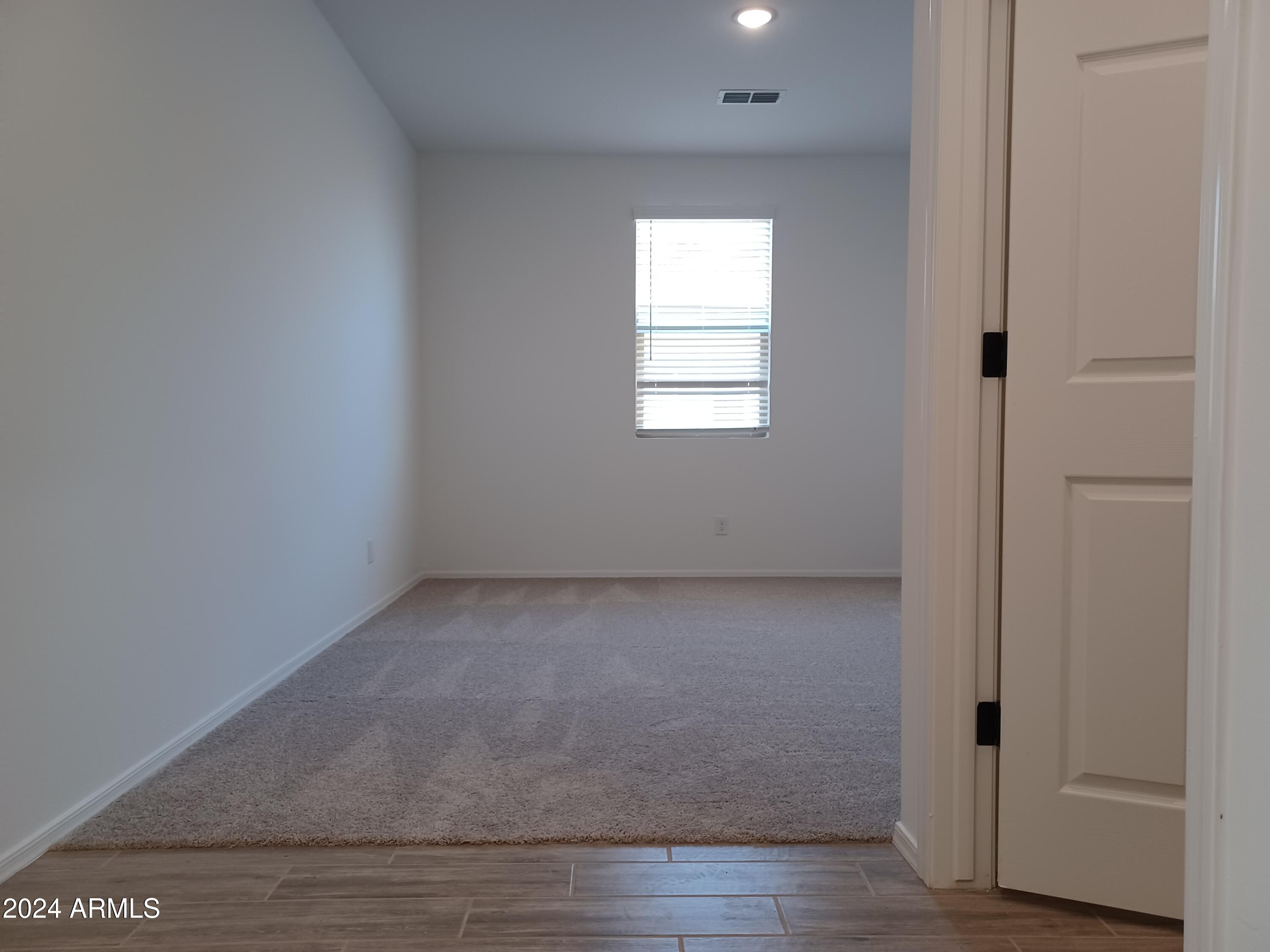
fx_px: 917
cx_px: 635
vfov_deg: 54.9
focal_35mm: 25
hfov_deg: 69.4
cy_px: 476
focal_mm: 4.6
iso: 320
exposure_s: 1/60
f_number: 1.8
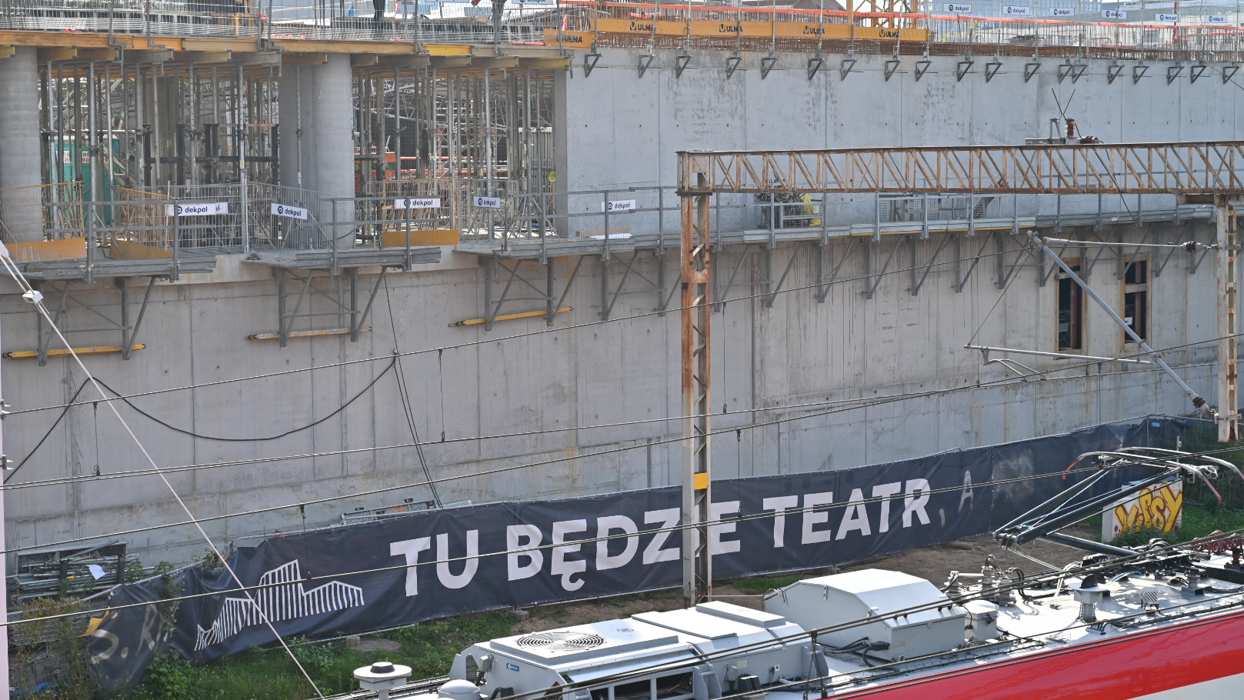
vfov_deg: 18.8
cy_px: 328
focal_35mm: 64
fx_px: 2111
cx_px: 622
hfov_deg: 32.8
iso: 100
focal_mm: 61
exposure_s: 1/400
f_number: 5.6
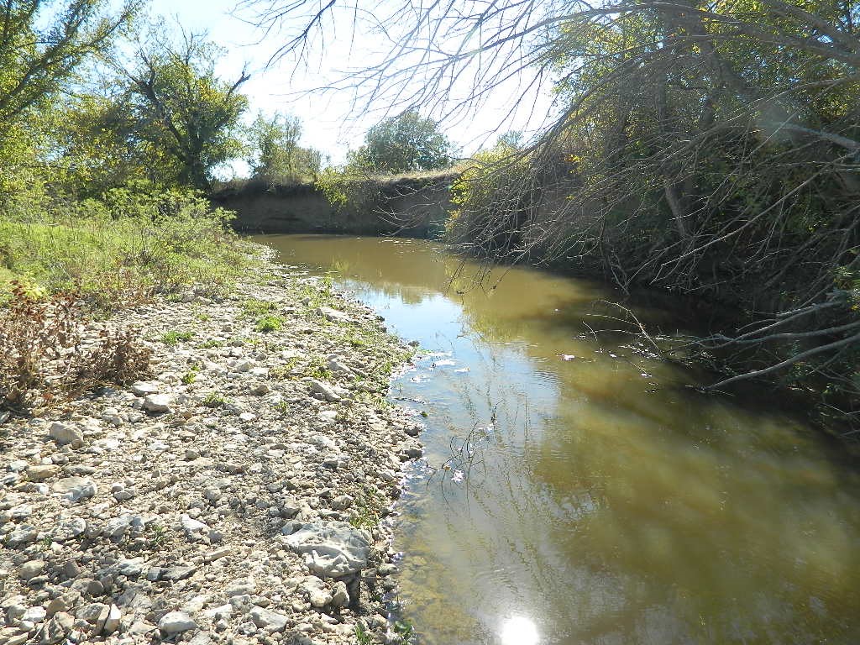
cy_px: 322
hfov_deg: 69.4
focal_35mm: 25
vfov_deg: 54.9
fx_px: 621
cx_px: 430
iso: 80
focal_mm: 4.5
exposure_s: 1/400
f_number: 3.1
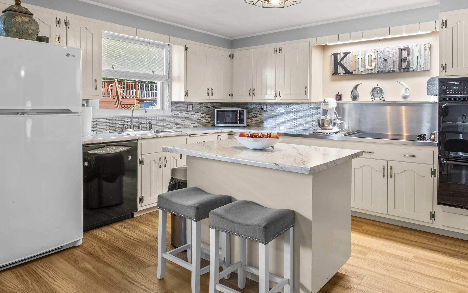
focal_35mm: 24
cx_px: 267
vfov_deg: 50.5
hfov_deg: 74.4
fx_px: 306
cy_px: 108
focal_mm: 16
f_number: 9
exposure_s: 1.6
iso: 200
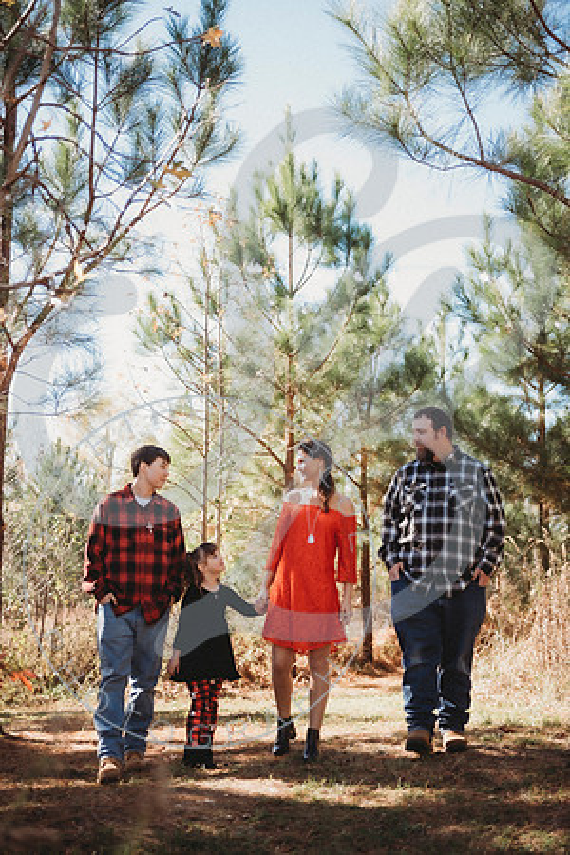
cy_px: 428
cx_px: 285
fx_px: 1306
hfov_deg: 24.6
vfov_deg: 36.2
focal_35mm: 55
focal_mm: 55
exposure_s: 1/250
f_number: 2.8
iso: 100
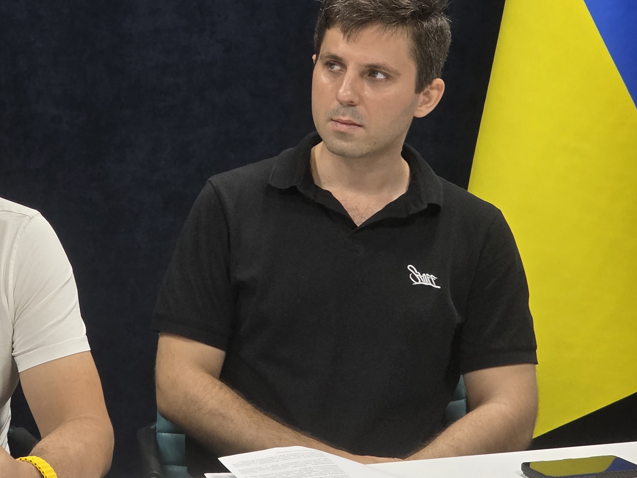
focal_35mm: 118
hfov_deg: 16.5
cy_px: 215
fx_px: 2171
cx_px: 101
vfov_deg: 12.6
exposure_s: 1/100
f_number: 2.4
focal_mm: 7.9
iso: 320
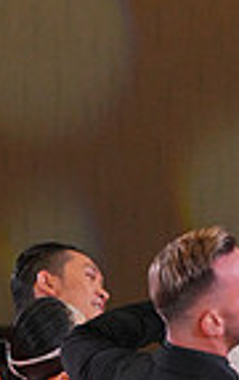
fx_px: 8555
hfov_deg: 1.6
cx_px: 309
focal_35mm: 825
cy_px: 553
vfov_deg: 2.5
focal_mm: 200
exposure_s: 1/400
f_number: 7.1
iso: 4000
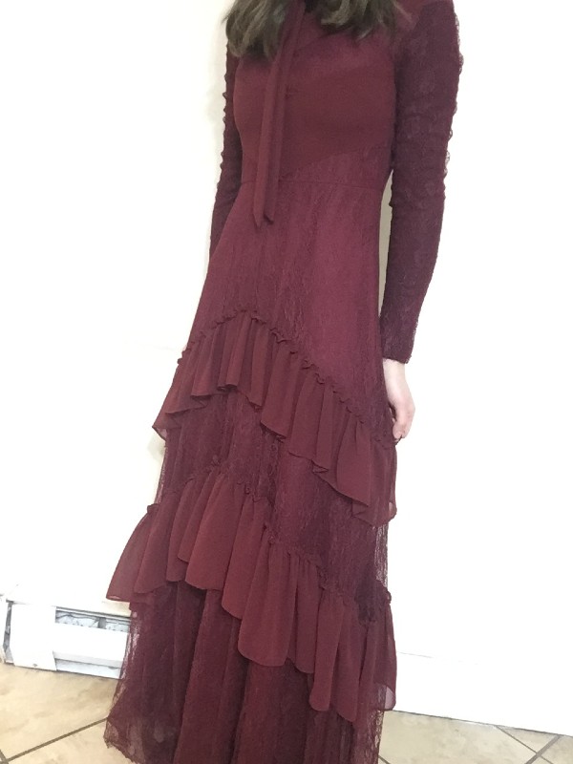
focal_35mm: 31
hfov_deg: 45.4
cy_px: 382
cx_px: 286
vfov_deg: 58.4
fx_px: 684
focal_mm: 2.65
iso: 250
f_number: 2.2
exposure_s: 1/24
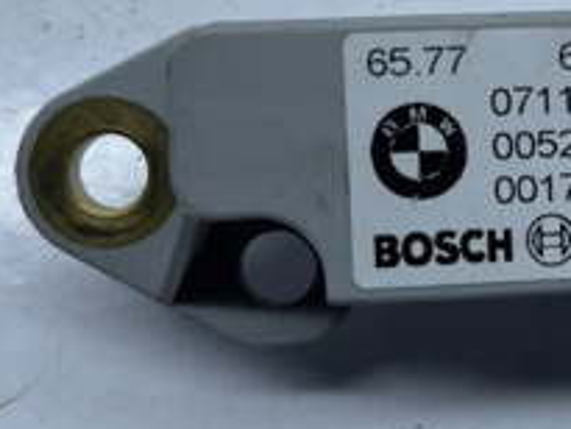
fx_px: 1287
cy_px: 173
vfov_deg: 18.9
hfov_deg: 23.9
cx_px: 574
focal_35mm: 78
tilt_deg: -77.7
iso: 32
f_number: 1.6
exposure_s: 1/696
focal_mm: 5.1
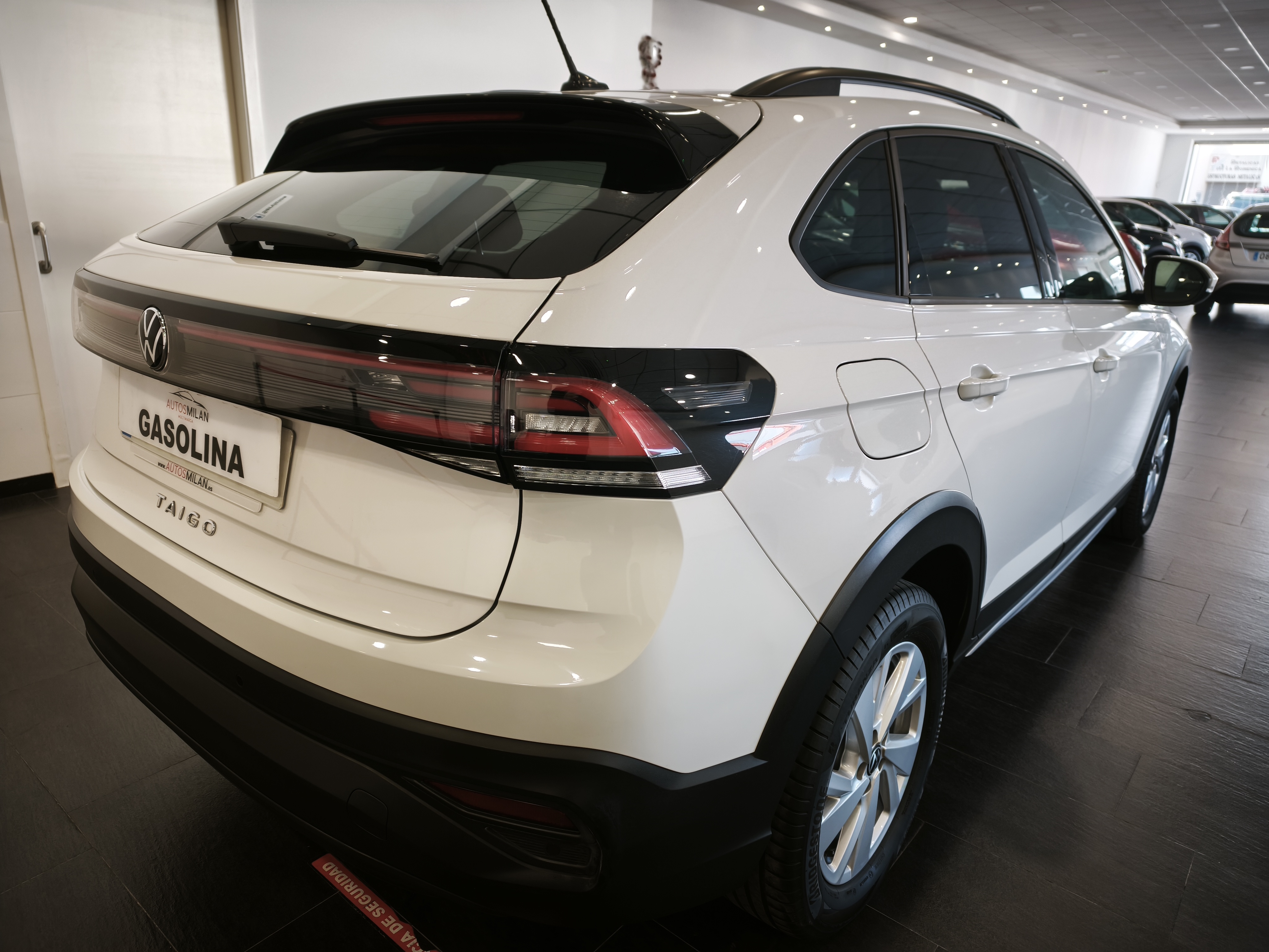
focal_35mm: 23
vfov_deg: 58.9
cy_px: 476
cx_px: 634
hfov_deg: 73.9
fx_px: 843
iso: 250
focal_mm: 6.45
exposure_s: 1/50
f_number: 1.62
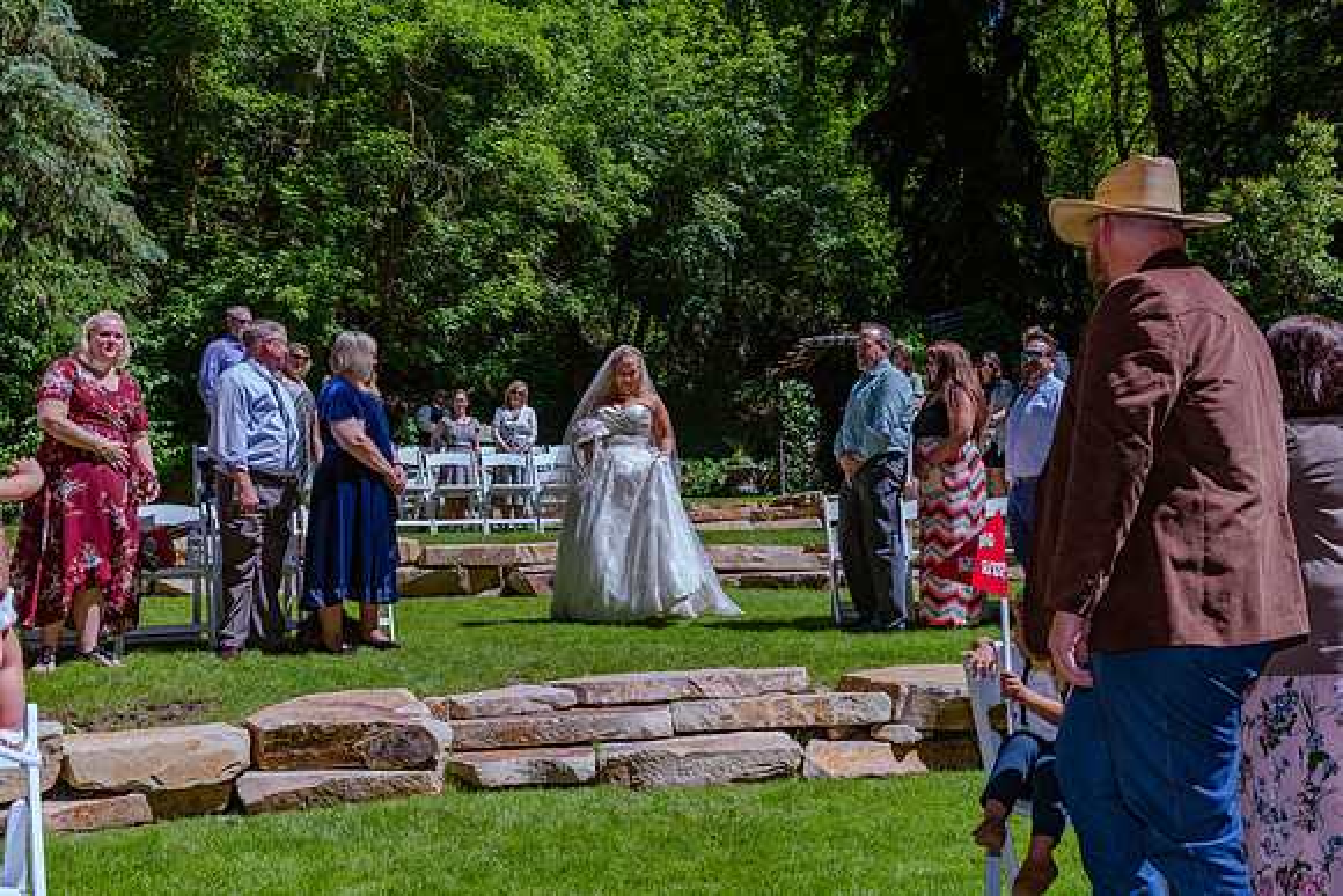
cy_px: 440
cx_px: 684
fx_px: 1299
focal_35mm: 35
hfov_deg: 54.7
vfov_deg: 38.1
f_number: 6.3
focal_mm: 34
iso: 160
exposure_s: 1/500
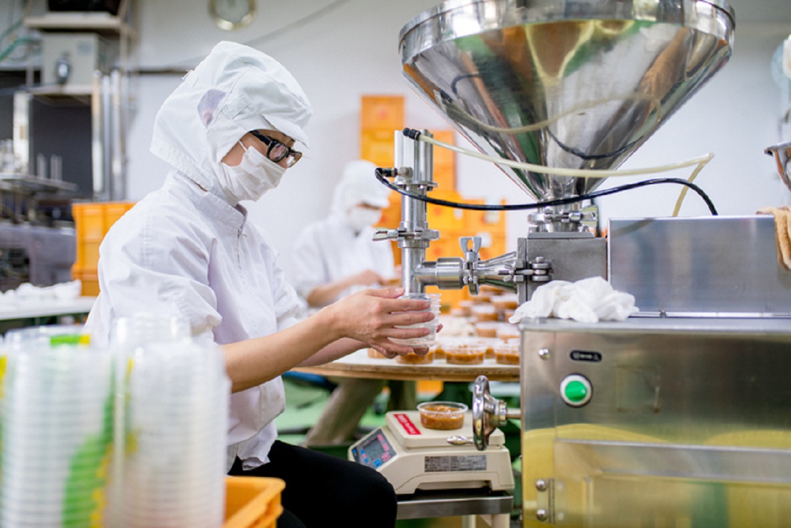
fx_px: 769
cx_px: 396
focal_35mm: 35
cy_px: 264
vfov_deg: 37.9
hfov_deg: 54.4
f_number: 1.8
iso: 400
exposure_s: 1/160
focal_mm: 35
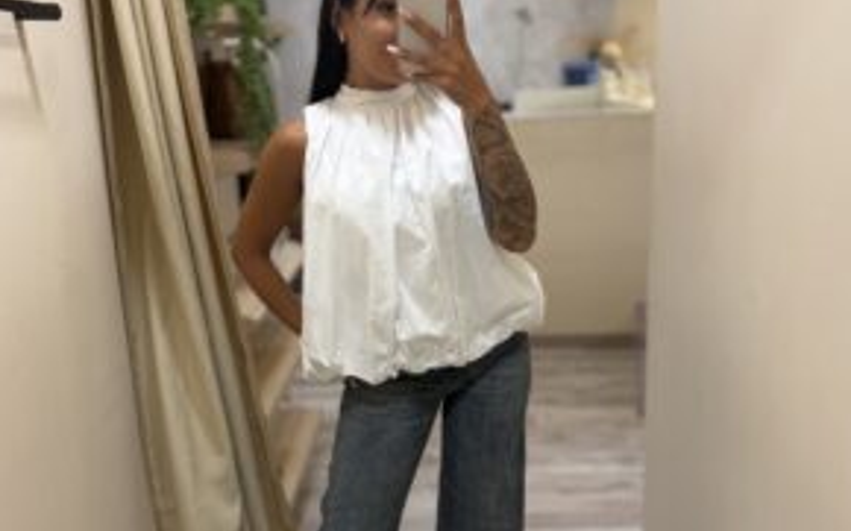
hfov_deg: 51.6
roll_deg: +2.3
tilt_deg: -24.2
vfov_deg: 33.5
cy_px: 296
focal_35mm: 38
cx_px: 428
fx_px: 881
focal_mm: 5.96
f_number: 1.6
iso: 125
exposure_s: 1/100
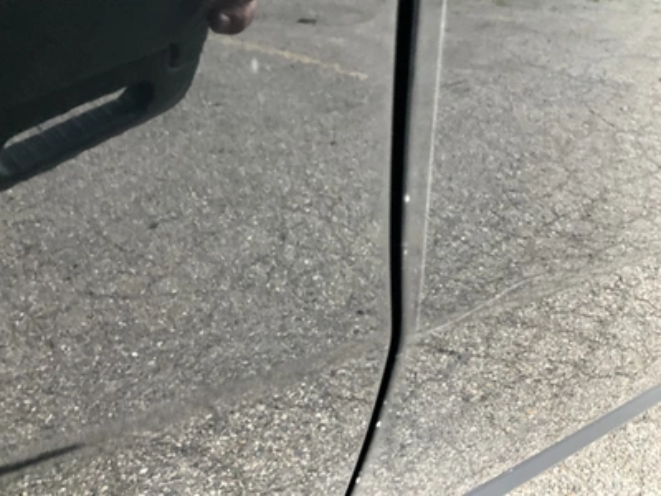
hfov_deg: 61.7
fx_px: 554
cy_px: 248
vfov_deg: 48.2
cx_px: 330
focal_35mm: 29
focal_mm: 3
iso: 250
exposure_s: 1/60
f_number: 1.8
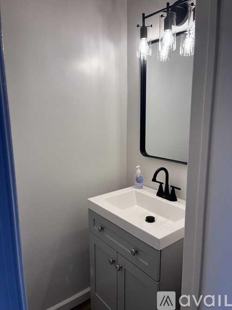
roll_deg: +0.4
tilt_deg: -11.4
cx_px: 116
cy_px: 155
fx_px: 232
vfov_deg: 67.3
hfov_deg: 53.0
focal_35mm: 26
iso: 64
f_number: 1.6
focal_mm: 5.1
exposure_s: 1/120
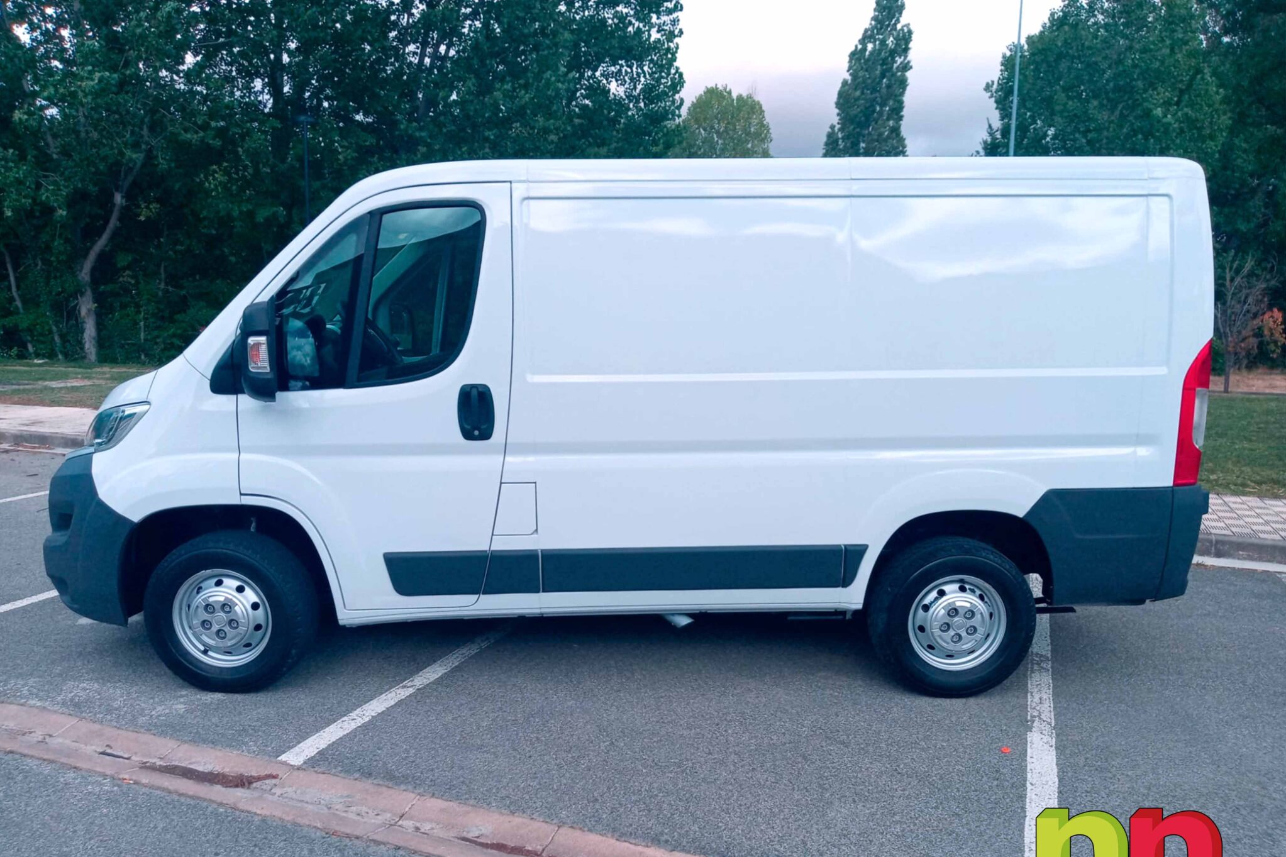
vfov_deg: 51.1
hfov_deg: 71.5
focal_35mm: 25
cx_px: 643
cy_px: 482
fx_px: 893
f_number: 1.8
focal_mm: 6.86
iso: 80
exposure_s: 1/3200
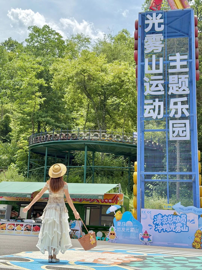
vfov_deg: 39.7
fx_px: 373
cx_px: 101
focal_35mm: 48
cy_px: 135
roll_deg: -2.2
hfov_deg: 30.3
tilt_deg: +13.8
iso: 80
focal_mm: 6.76
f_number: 1.78
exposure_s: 1/2577
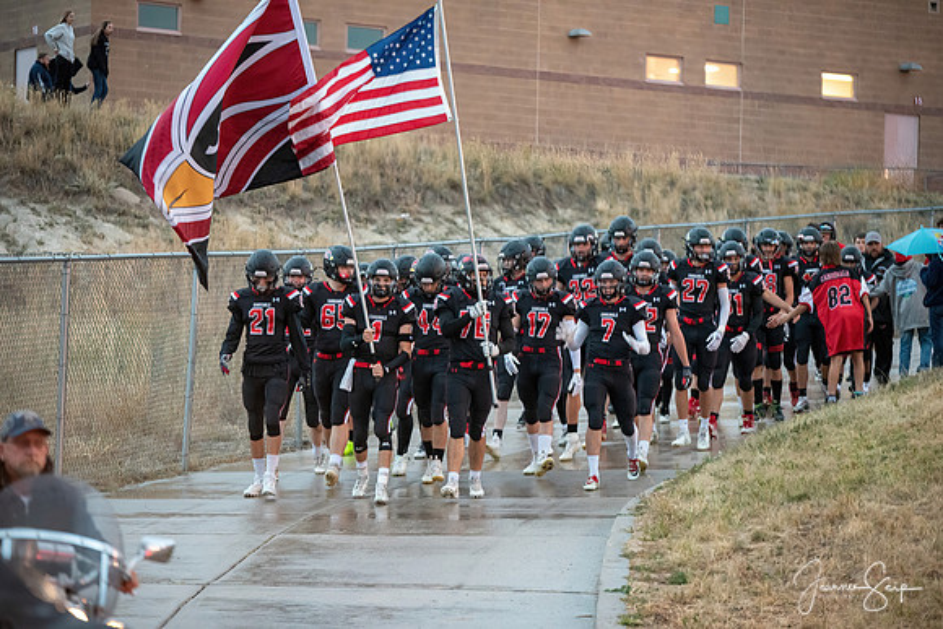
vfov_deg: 10.2
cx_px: 472
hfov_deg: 15.2
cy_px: 314
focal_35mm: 135
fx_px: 3537
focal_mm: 135
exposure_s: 1/160
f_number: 2.8
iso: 6400
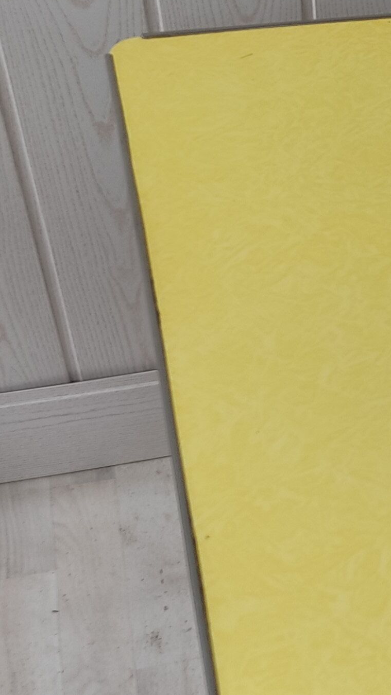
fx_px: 1548
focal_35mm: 84
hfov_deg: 13.4
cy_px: 356
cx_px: 616
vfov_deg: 25.3
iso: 106
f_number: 1.79
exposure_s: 1/50
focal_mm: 4.74
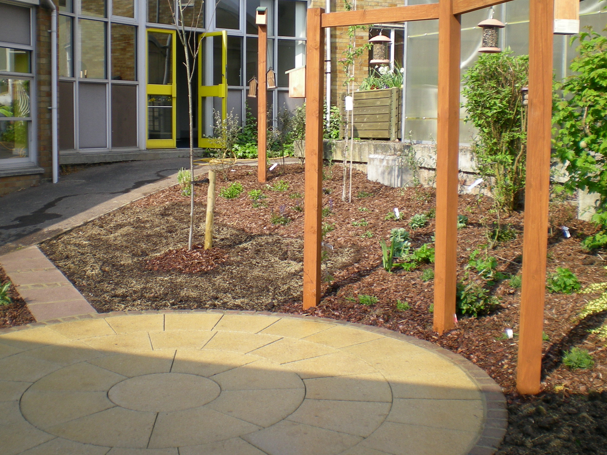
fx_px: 824
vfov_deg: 30.8
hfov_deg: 40.3
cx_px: 250
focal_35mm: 47
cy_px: 194
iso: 50
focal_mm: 6.3
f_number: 4.6
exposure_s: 1/174
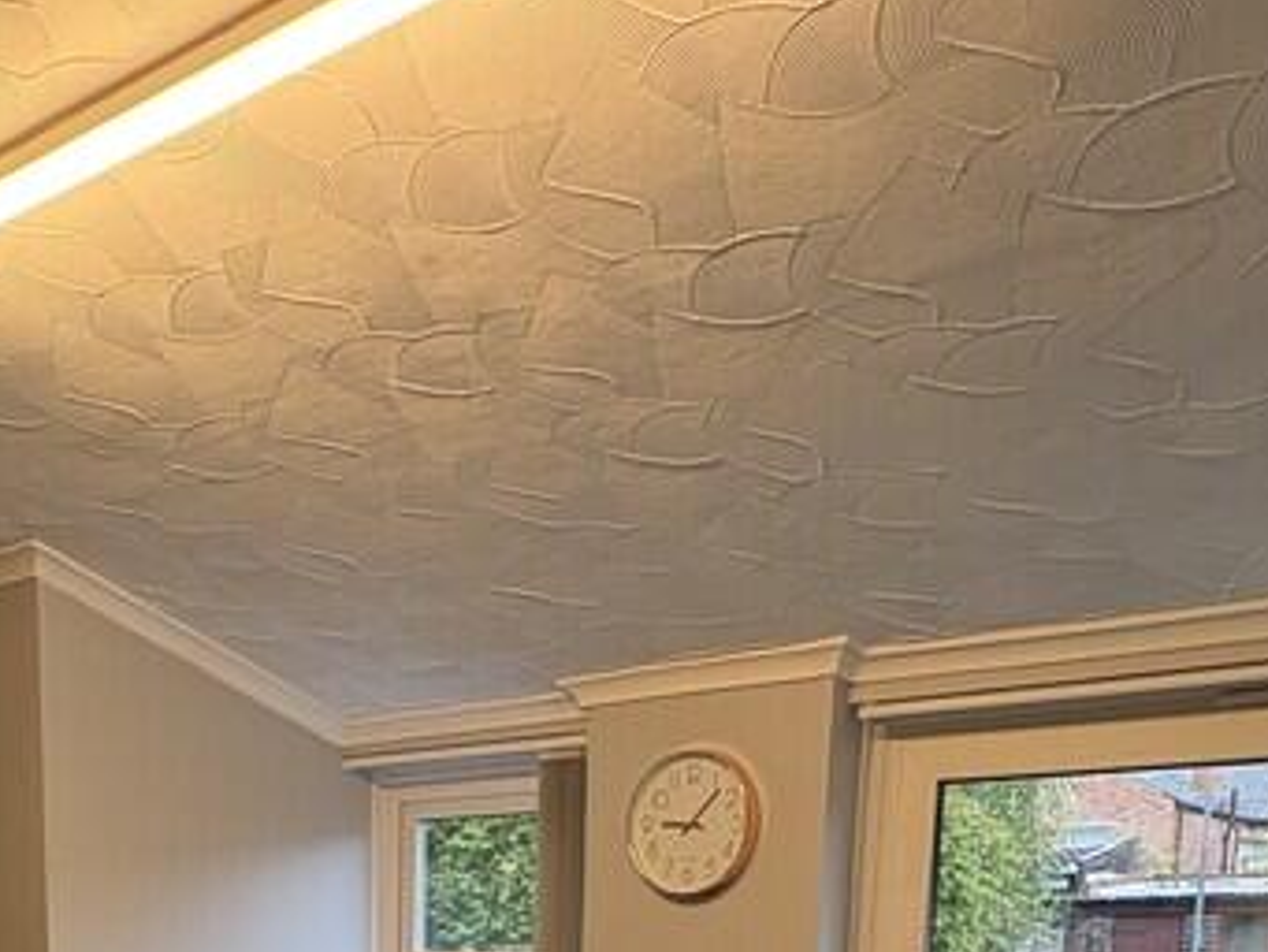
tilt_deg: -9.6
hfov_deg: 44.0
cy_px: 1231
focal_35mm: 42
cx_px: 402
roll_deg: -0.3
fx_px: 1539
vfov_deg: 28.4
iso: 160
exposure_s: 1/50
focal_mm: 2.22
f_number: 2.2
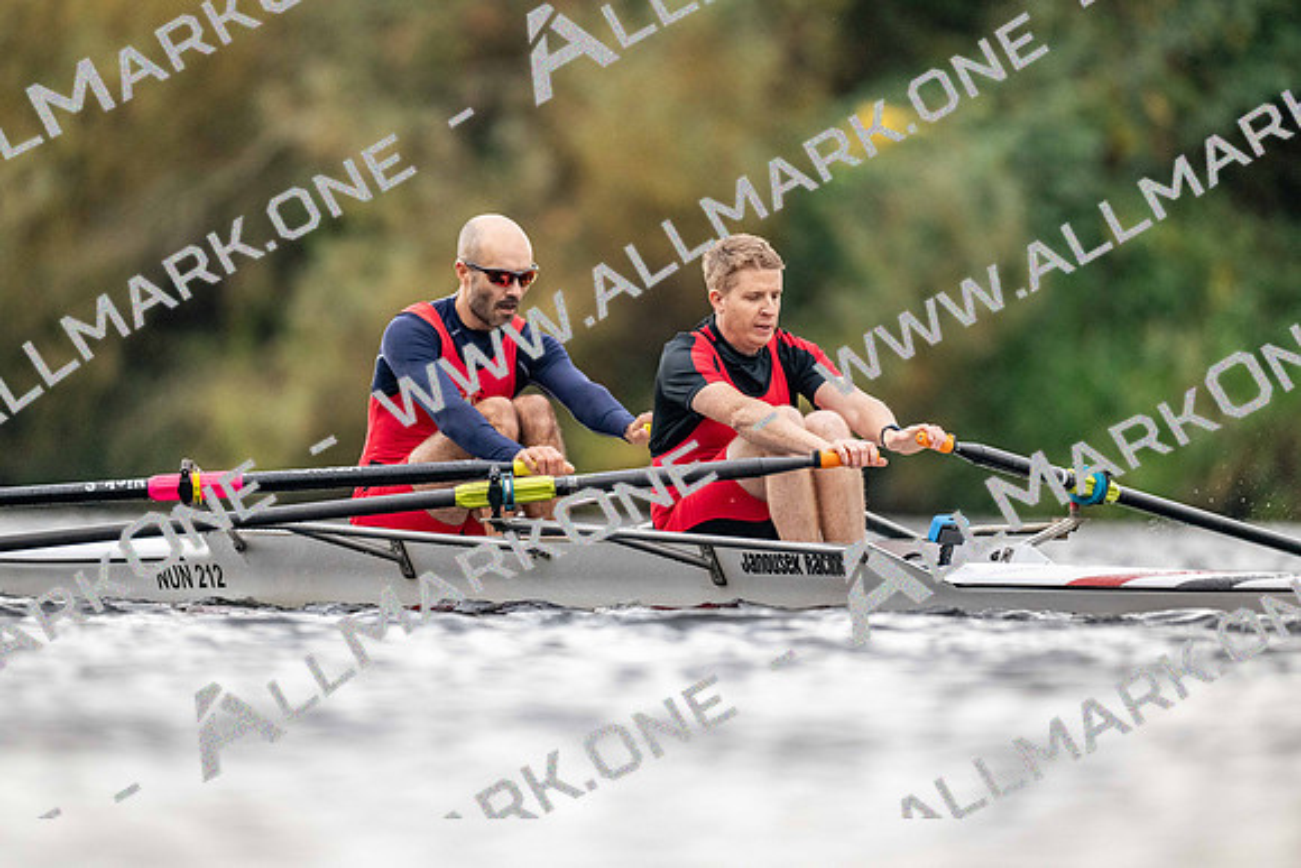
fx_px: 21687
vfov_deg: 2.3
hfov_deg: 3.4
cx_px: 650
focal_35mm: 600
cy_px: 434
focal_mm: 600
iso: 2800
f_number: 4
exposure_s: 1/2500
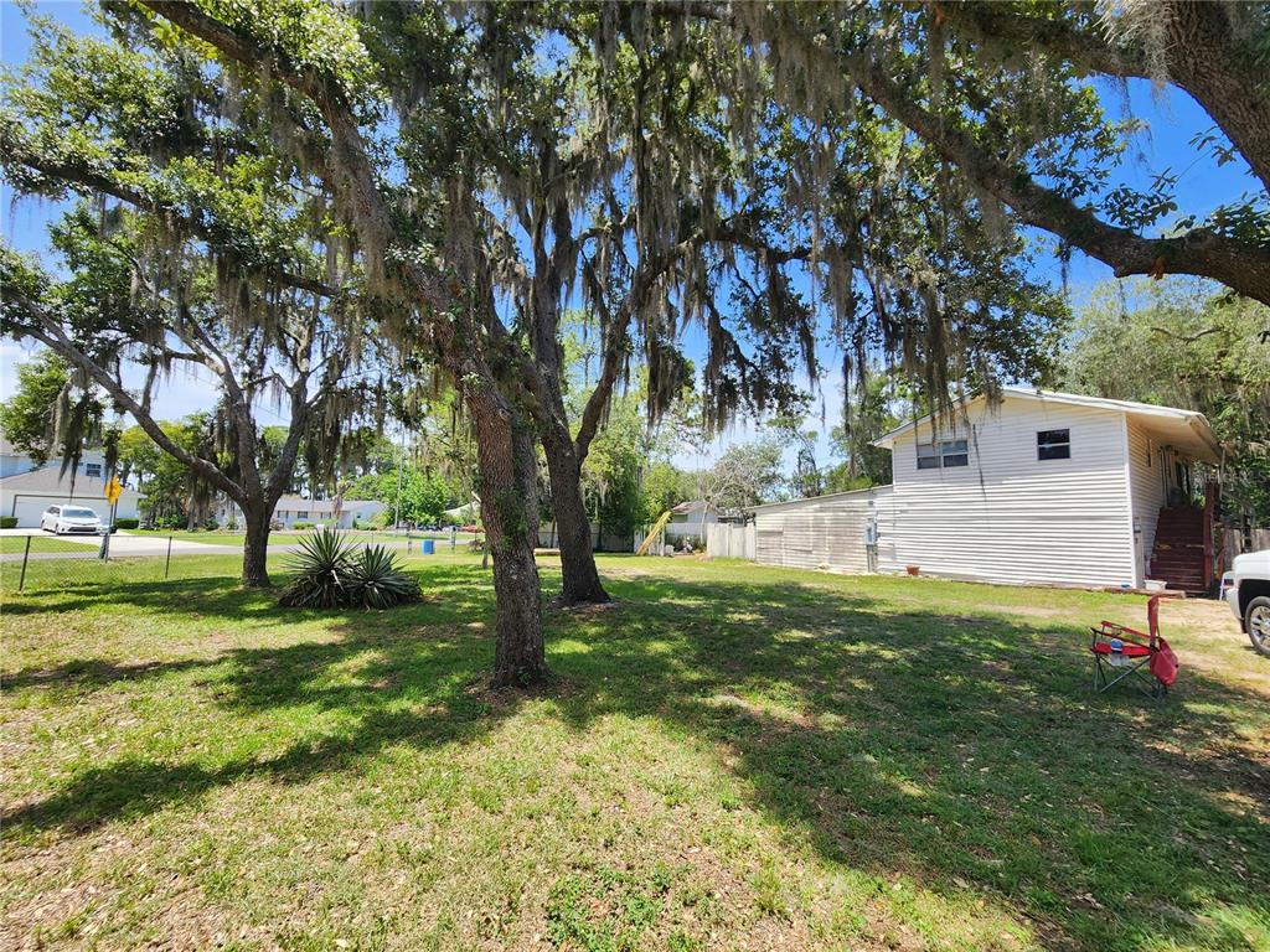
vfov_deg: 89.9
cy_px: 476
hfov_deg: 106.2
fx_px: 477
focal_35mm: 13
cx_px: 635
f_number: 2.2
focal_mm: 2.2
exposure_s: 1/850
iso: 50
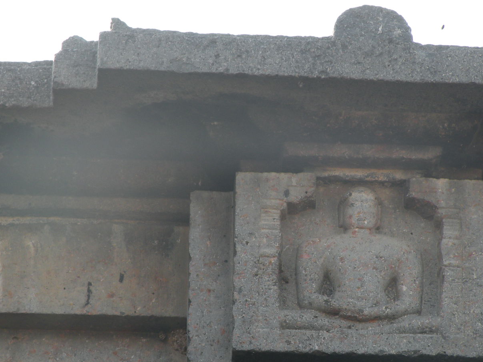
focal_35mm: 224
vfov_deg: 6.6
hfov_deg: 8.8
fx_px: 3125
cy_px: 237
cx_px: 346
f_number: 4.5
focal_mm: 25
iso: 64
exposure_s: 1/123
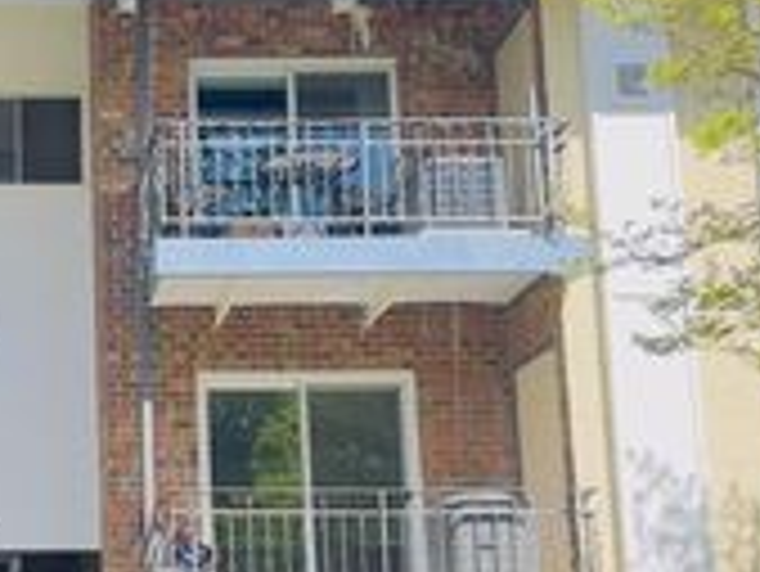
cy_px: 453
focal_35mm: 71
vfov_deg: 20.5
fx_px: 1560
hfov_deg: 26.0
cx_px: 9
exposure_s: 1/952
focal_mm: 6.86
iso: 80
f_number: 1.78
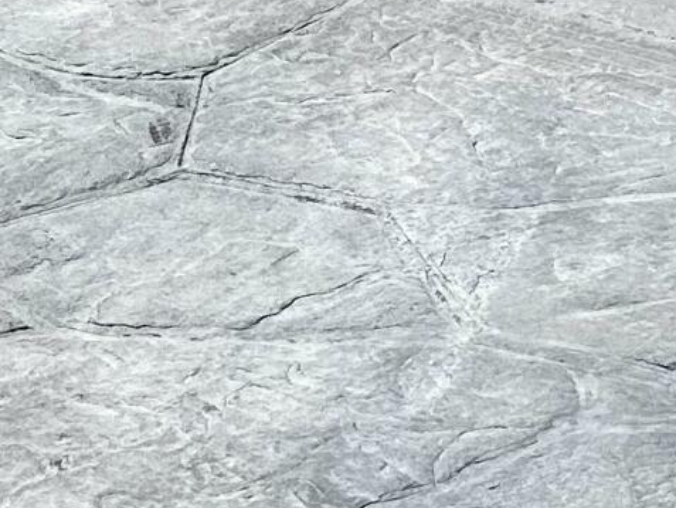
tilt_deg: +3.6
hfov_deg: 12.9
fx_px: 2950
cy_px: -1057
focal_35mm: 151
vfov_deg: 8.2
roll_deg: -0.1
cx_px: 652
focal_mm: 6.86
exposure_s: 1/5525
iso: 80
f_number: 1.78
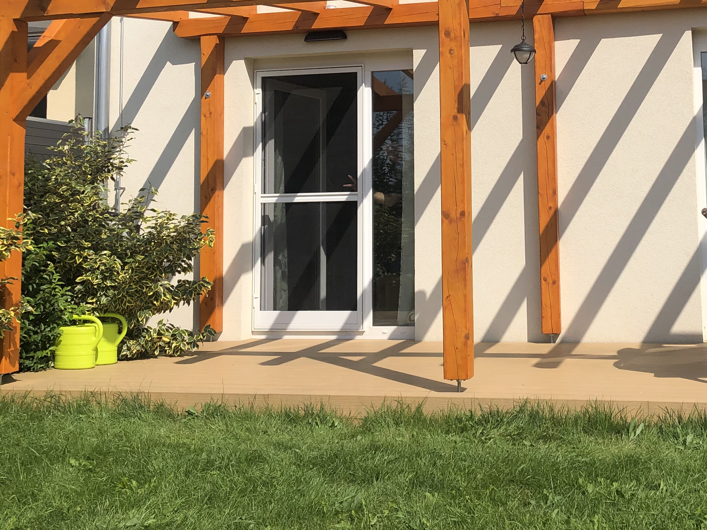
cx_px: 518
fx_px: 1042
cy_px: 136
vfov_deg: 28.2
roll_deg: +0.8
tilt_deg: +5.9
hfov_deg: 36.7
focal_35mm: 51
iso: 20
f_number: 1.8
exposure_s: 1/3436
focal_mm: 3.99
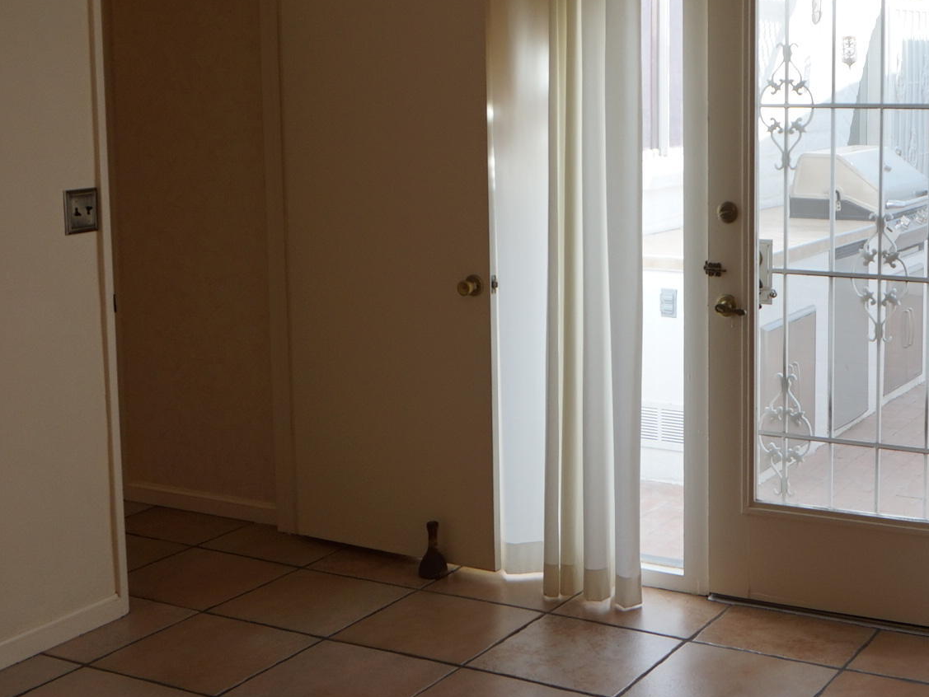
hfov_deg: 34.0
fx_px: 1503
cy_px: 232
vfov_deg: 26.0
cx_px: 626
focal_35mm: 56
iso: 100
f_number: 4.5
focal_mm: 16
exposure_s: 1/80
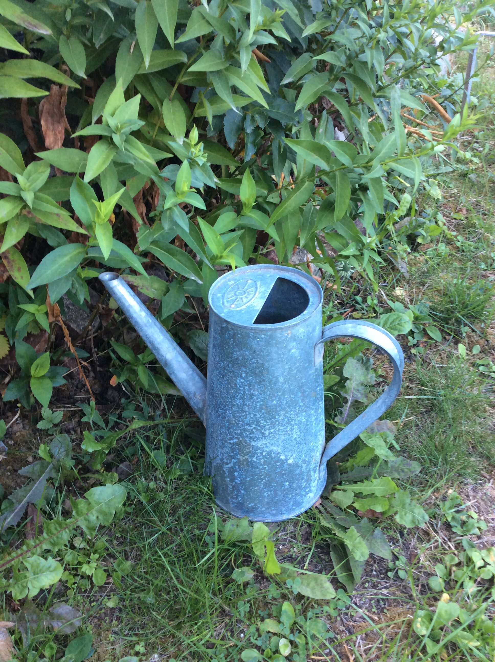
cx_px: 248
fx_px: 612
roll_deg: -2.1
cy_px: 331
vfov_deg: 56.9
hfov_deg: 44.1
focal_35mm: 32
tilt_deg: -38.1
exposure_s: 1/33
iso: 40
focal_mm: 3.3
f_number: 2.4
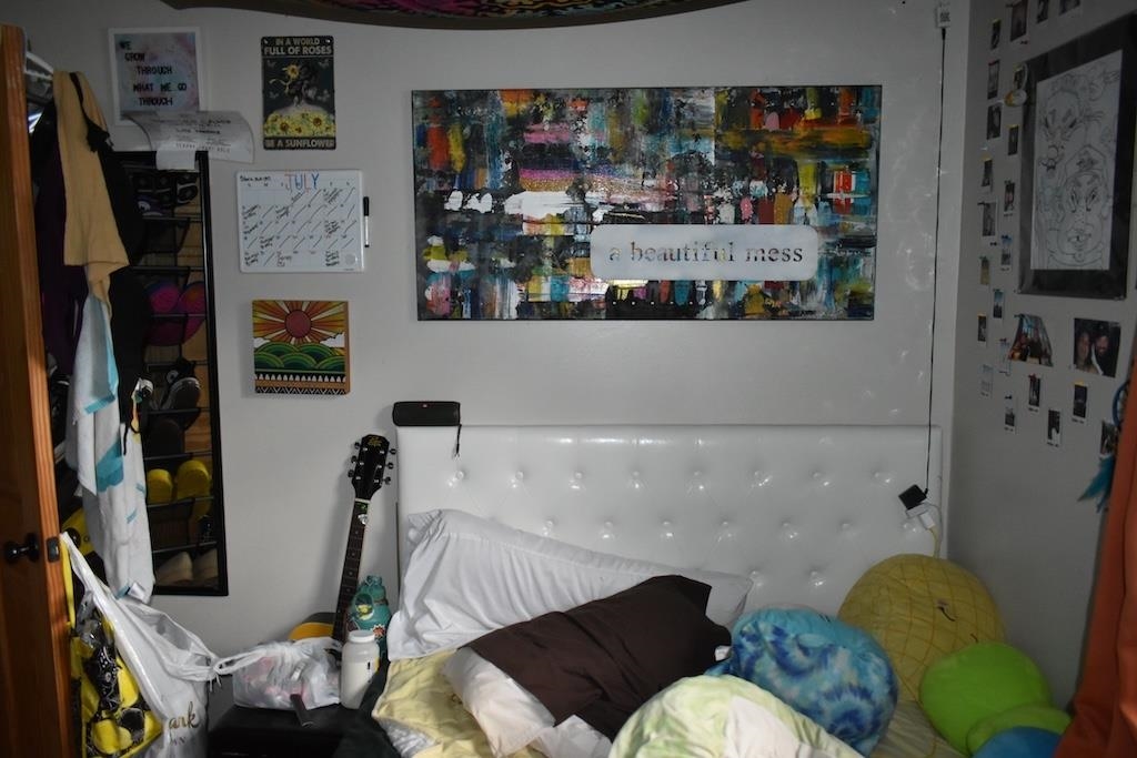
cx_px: 568
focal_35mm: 27
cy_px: 379
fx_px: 853
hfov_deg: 67.4
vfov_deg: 47.9
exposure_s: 1/160
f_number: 3.5
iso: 1800
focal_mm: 18
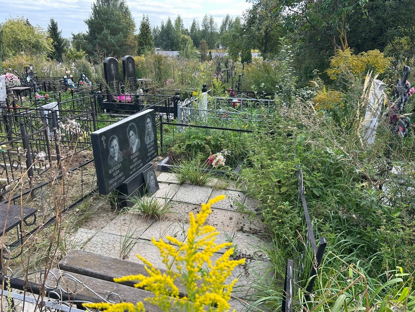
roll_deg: +2.7
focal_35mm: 26
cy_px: 156
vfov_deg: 53.1
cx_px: 208
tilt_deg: -20.5
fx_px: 312
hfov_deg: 67.3
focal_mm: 5.7
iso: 50
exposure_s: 1/700
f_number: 1.5
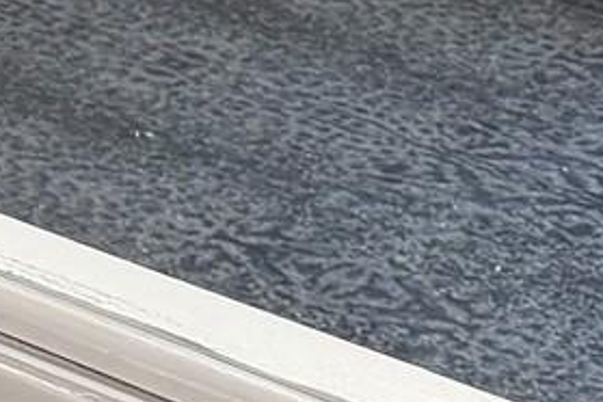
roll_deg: -1.2
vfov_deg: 7.3
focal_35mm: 183
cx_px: -1068
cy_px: -331
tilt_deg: -14.9
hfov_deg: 9.4
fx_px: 3065
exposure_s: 1/121
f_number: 1.78
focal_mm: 6.76
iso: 100
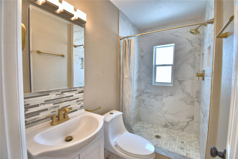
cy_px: 80
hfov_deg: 100.4
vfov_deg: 77.3
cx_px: 119
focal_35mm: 15
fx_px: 99
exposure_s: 1/125
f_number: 4.5
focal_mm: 10
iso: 400
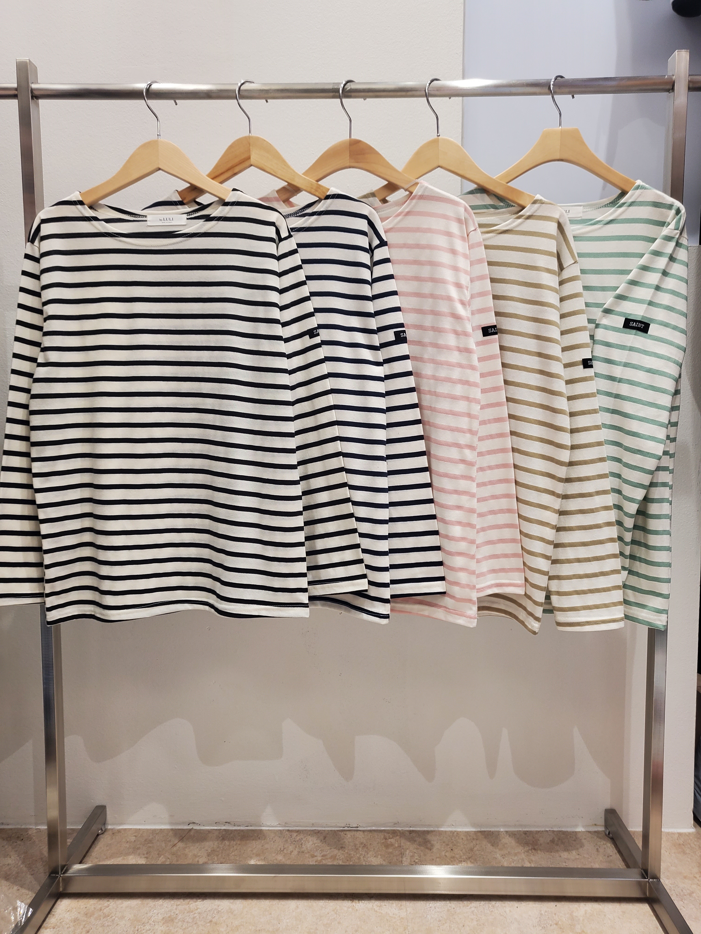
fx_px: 702
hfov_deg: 53.1
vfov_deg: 67.3
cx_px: 350
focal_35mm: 26
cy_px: 467
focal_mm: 4.25
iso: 50
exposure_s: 1/153
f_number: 1.8
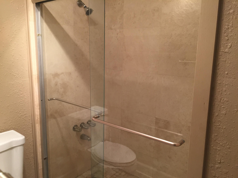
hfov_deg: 61.7
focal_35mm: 29
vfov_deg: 48.2
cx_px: 119
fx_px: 199
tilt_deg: -9.5
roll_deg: -1.1
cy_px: 89
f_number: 2.2
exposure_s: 1/30
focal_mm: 4.15
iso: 100
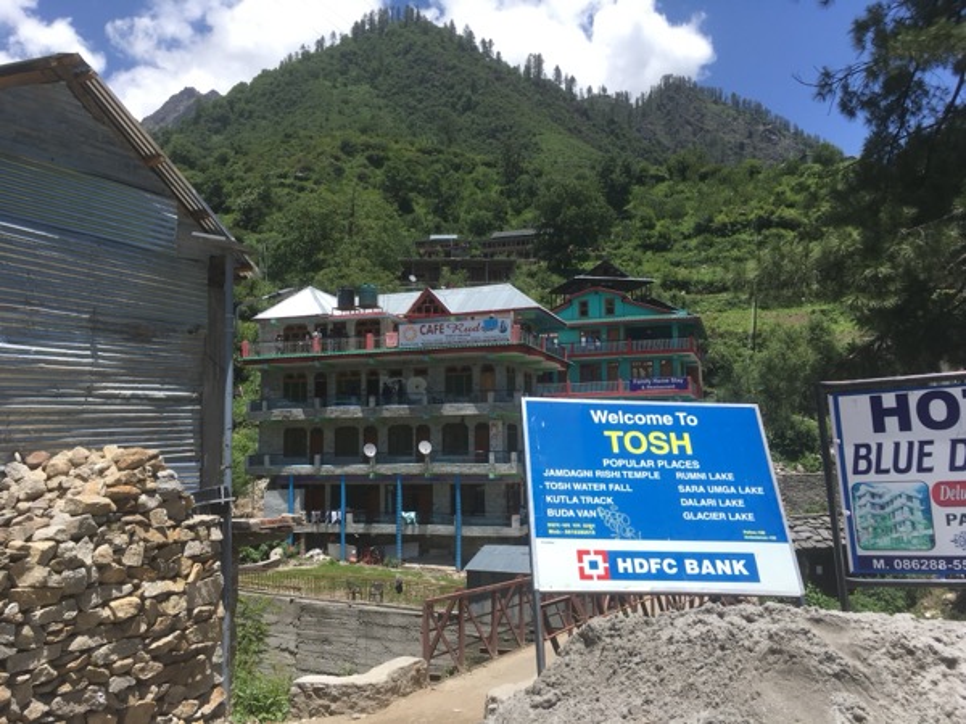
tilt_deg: +7.7
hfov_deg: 61.7
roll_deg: +0.2
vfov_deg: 48.2
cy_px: 362
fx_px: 809
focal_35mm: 29
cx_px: 483
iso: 25
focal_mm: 4.15
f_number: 2.2
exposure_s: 1/1115
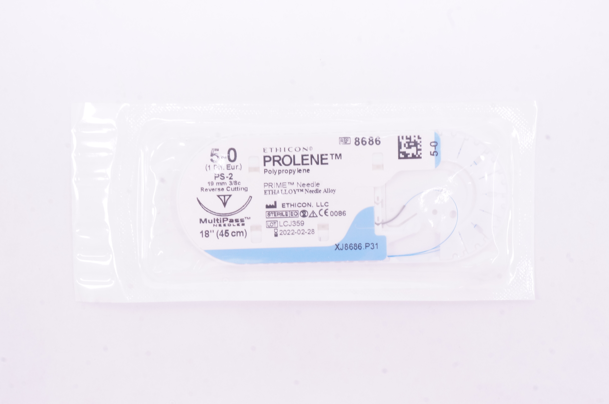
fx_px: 836
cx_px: 304
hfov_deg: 40.0
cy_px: 202
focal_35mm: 50
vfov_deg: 27.2
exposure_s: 1/10
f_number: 18
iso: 800
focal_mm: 33
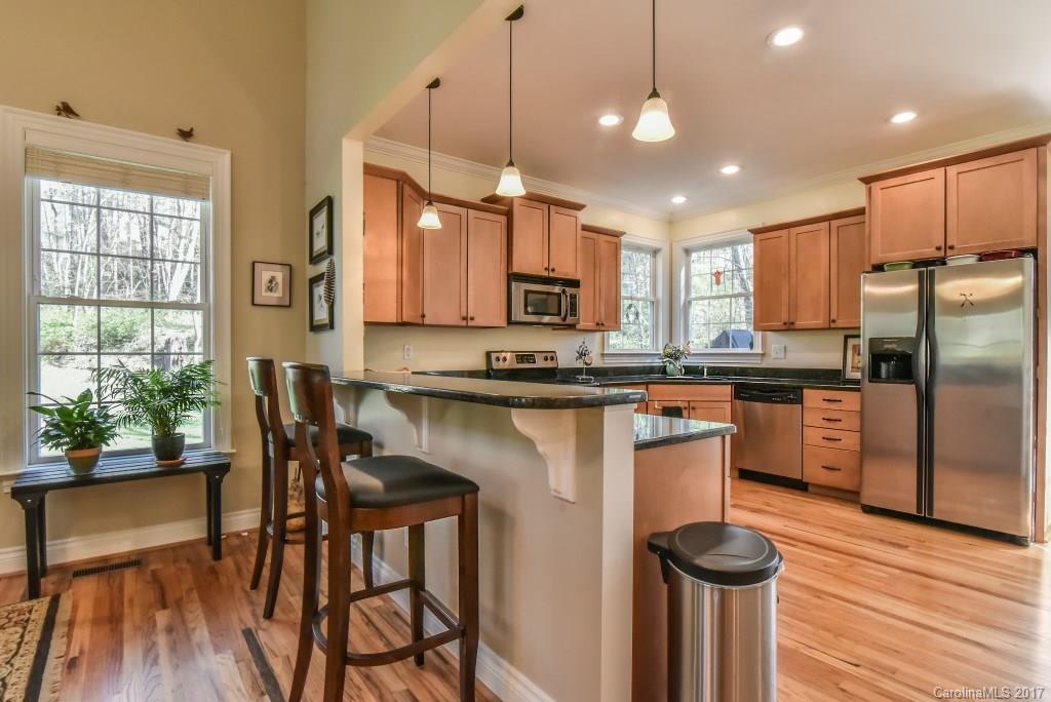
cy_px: 351
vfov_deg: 67.5
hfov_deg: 90.0
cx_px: 526
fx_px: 526
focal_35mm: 18
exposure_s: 1/100
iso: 4000
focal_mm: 18
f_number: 10
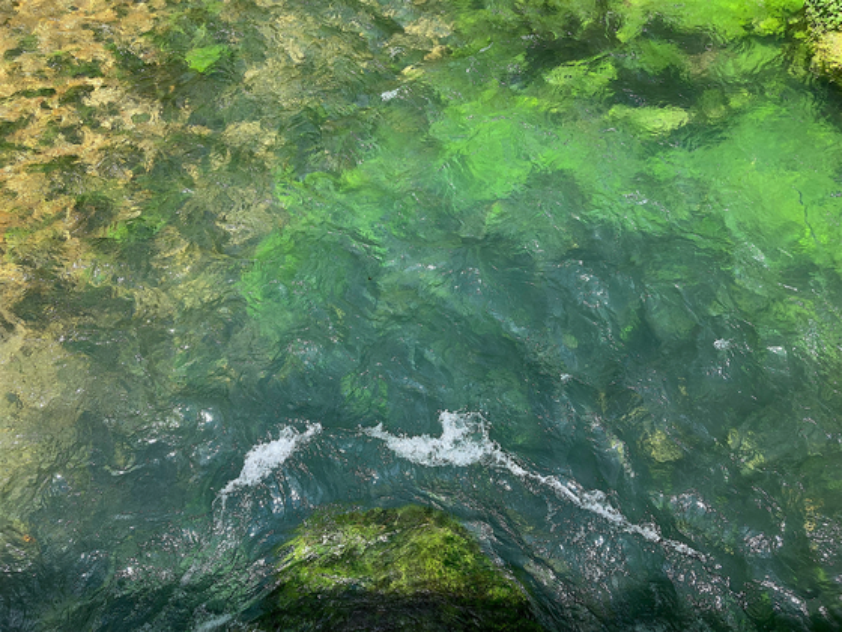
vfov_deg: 49.7
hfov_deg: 63.4
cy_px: 316
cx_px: 421
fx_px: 681
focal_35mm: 28
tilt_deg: -48.2
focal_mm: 3.99
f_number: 1.8
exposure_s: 1/665
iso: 20
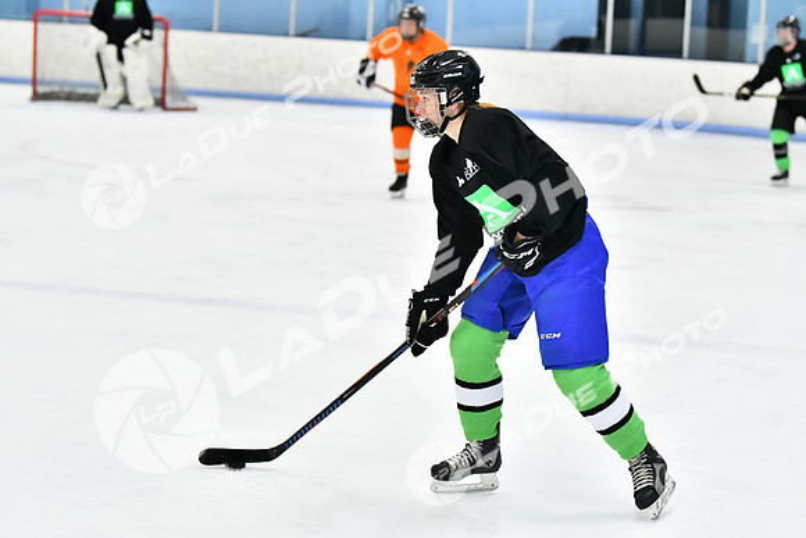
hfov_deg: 18.9
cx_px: 403
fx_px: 2418
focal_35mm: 108
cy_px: 269
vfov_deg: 12.7
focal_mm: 72
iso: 6400
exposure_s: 1/1250
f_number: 2.8
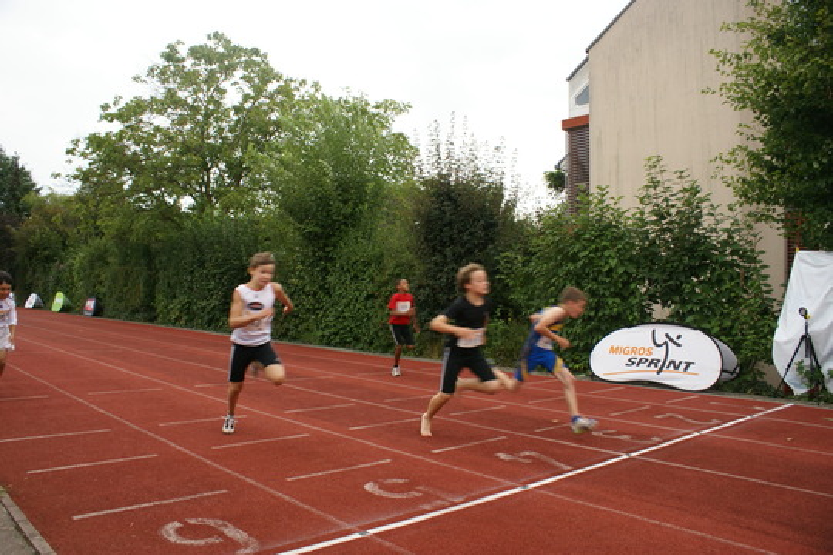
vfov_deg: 47.9
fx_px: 625
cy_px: 278
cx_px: 416
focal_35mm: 27
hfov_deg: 67.4
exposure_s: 1/125
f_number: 3.5
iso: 100
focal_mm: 18
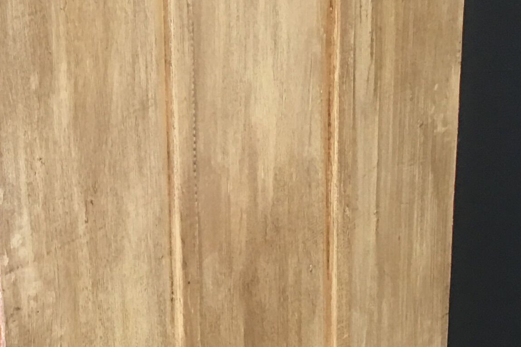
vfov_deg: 13.0
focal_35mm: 105
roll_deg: +1.4
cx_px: 107
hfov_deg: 19.3
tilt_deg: -19.2
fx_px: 1519
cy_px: 278
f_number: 2.2
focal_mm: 4.15
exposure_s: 1/17
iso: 64
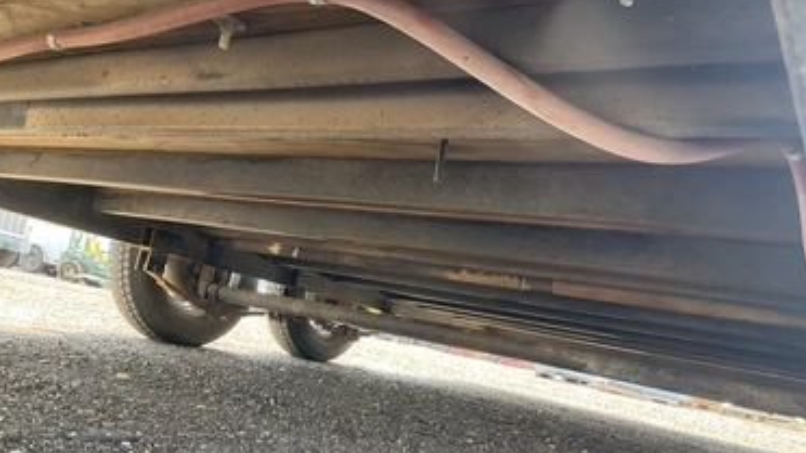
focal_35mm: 34
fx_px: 726
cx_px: 379
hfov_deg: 58.0
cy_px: 277
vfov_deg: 34.5
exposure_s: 1/122
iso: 50
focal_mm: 3
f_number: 1.8
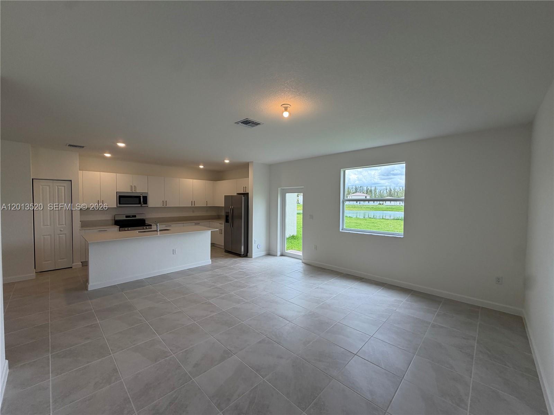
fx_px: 224
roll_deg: +0.1
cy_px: 208
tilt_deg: -1.2
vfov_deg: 85.7
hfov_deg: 102.1
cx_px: 277
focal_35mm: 14
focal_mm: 2.22
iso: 100
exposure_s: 1/120
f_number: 2.2
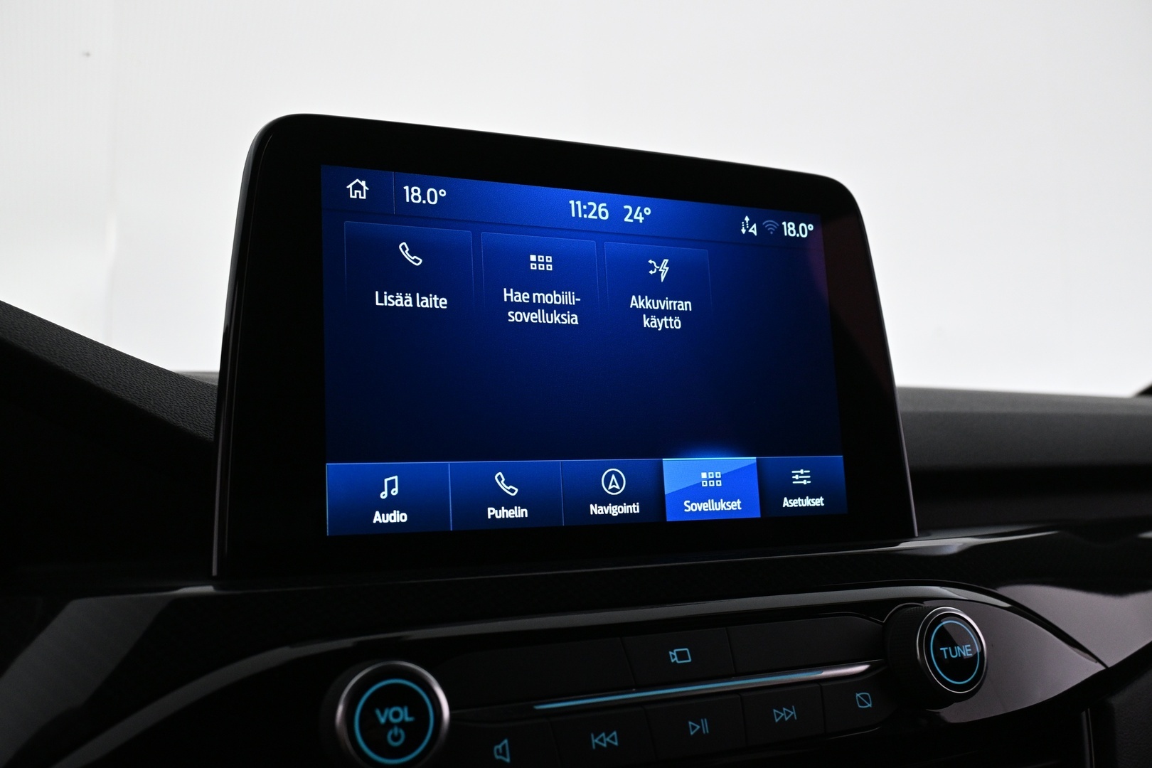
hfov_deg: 57.2
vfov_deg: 40.0
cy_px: 384
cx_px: 576
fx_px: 1056
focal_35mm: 33
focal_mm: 22
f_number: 5.6
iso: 1250
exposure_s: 1/30
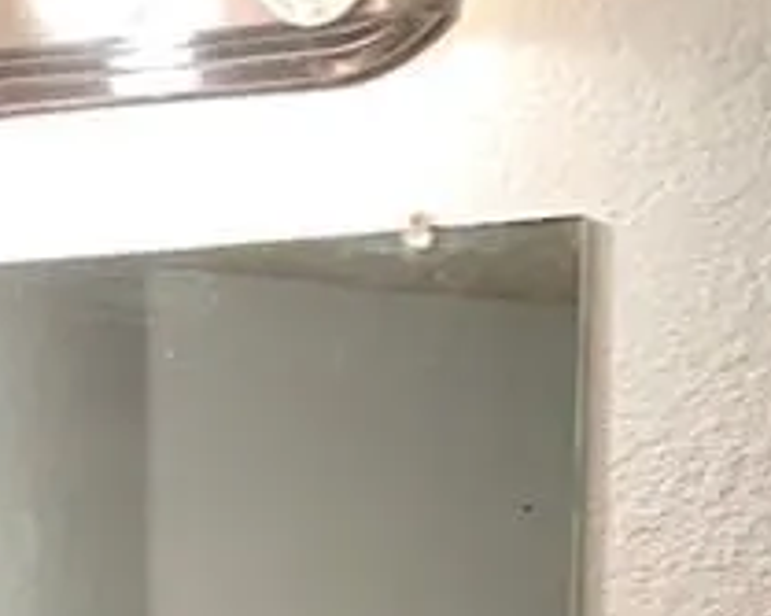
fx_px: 3330
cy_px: 1937
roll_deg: +3.9
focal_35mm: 146
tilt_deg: -13.8
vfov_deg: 8.5
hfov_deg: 13.0
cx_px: -41
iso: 80
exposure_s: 1/60
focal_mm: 4.25
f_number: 1.8
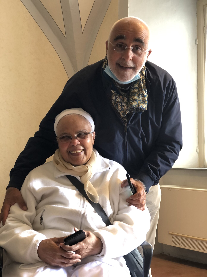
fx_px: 454
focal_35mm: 57
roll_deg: +0.3
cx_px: 104
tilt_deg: +1.7
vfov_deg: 33.8
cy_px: 138
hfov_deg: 25.7
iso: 200
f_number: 2.8
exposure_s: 1/33
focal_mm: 6.6
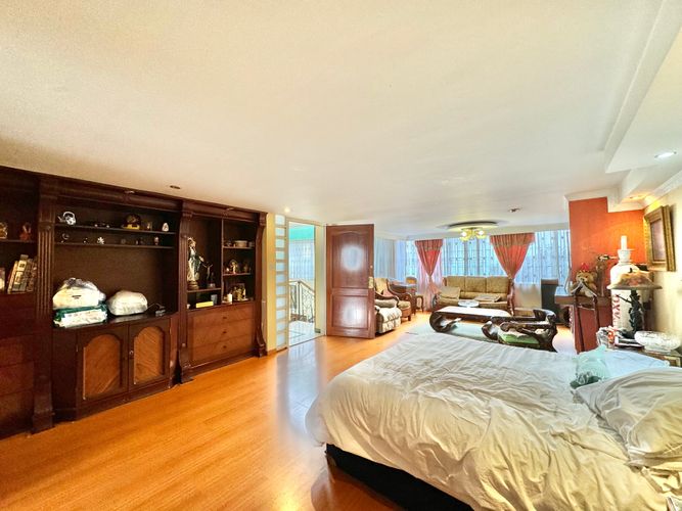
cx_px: 341
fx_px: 276
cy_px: 256
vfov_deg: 85.7
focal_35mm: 14
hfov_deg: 102.1
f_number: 2.2
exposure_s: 1/60
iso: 160
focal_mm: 2.22
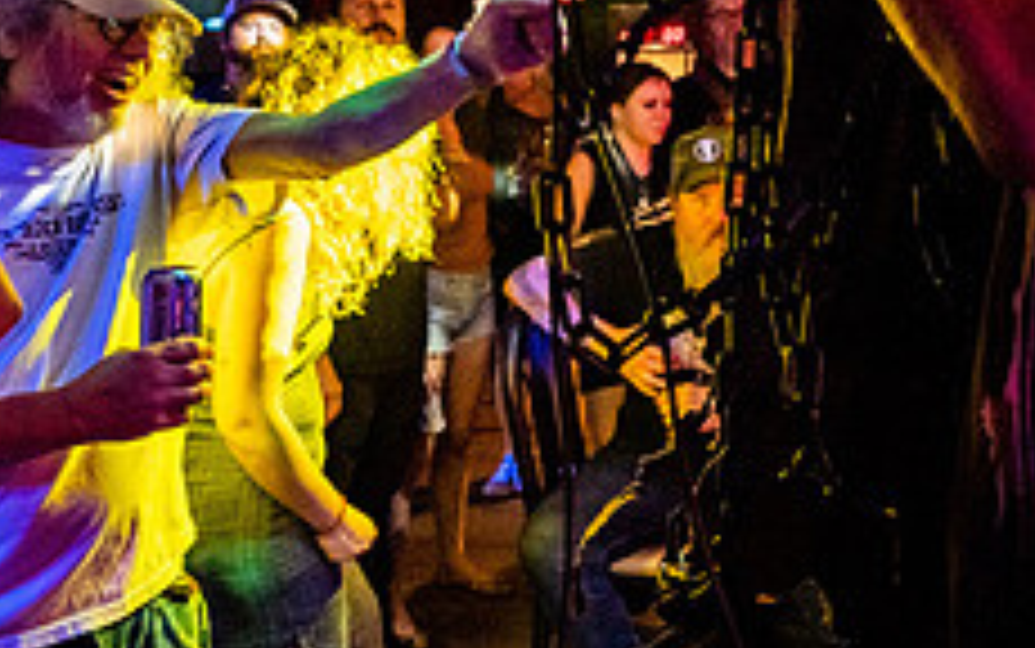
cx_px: 703
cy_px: 27
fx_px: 1129
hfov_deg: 48.3
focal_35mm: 40
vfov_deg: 30.2
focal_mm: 14
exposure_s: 1/200
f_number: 2.8
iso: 3200
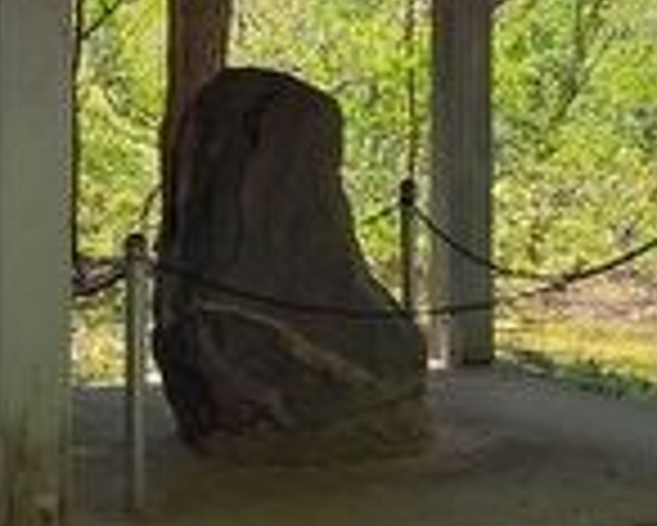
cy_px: 166
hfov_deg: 15.6
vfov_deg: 12.5
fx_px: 2393
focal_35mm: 123
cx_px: 202
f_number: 1.8
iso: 100
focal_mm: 5.56
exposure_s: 1/968
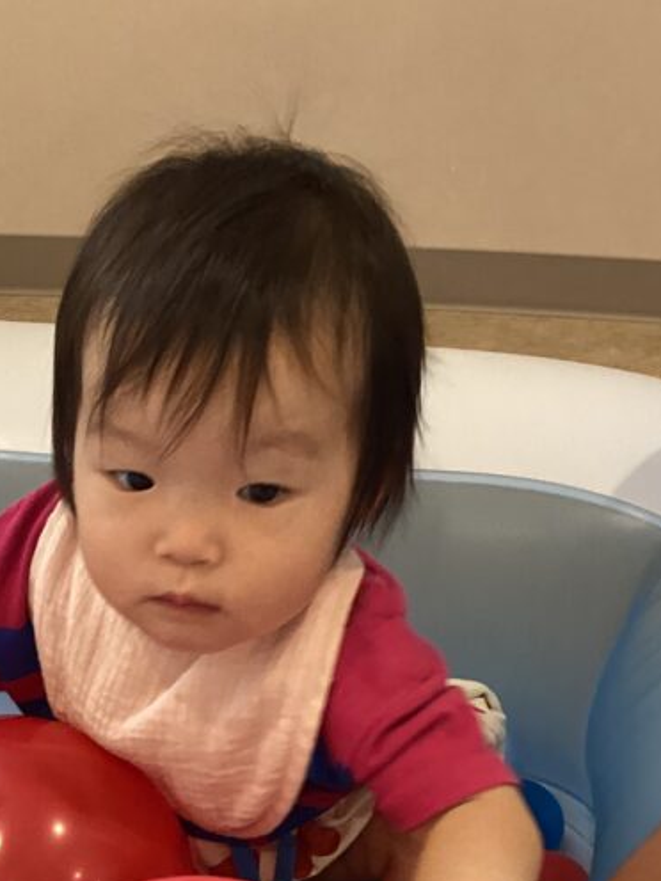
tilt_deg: -38.8
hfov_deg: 22.3
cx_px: 48
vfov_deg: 28.9
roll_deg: +1.8
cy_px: 821
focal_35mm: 64
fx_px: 1629
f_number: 2.4
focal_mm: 3.3
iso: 160
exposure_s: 1/60
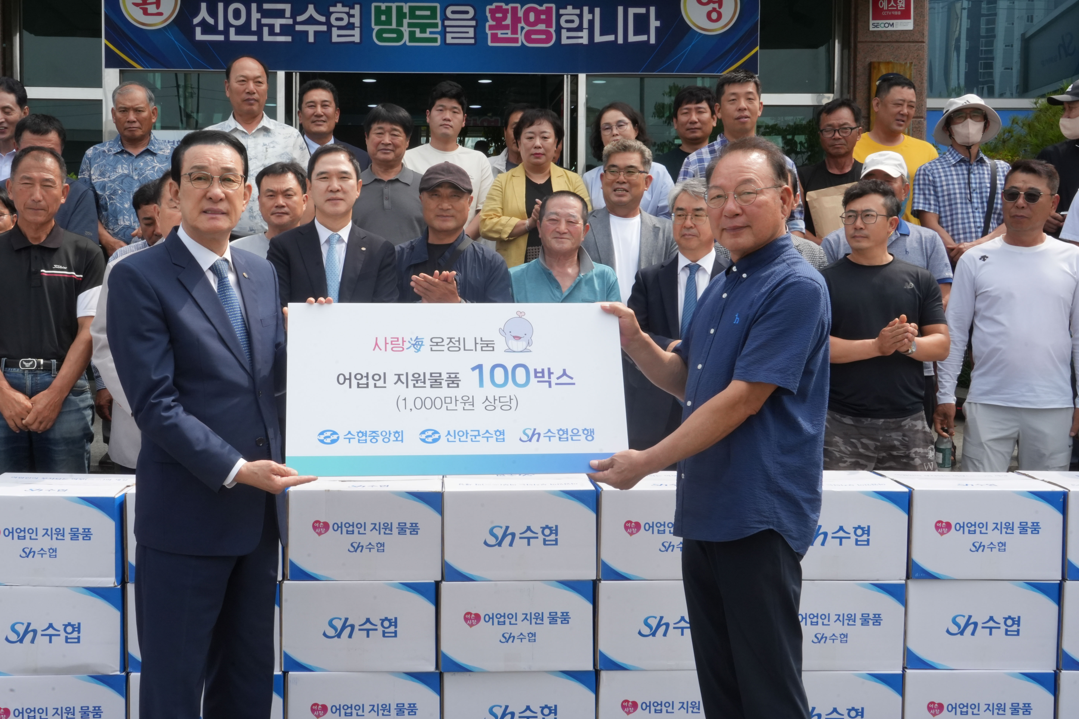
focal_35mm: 42
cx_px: 448
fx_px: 1259
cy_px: 331
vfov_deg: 31.9
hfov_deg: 46.2
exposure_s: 1/125
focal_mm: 35
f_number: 25
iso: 1250
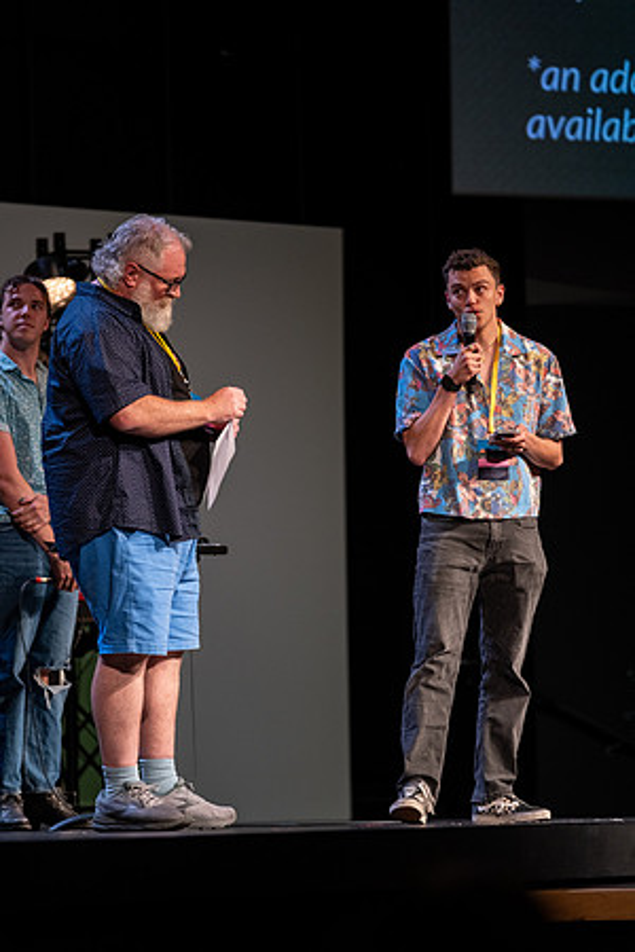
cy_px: 476
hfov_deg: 6.5
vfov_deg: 9.8
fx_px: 5556
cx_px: 318
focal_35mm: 210
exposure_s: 1/210
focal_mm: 140
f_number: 2.8
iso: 800
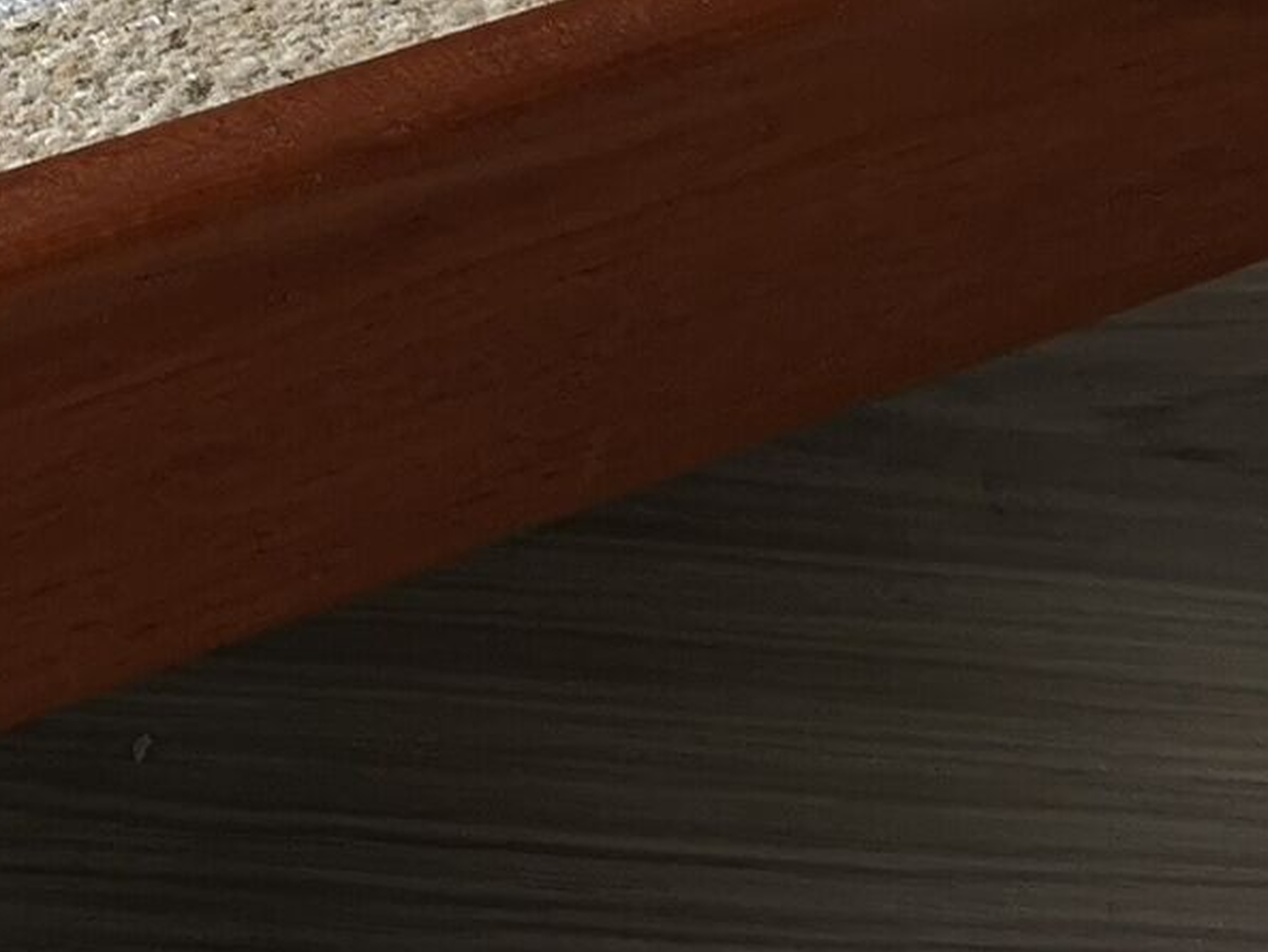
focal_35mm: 166
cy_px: -601
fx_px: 6082
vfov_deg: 8.7
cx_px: -126
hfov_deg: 11.7
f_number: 1.8
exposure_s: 1/60
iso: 125
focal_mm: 5.58
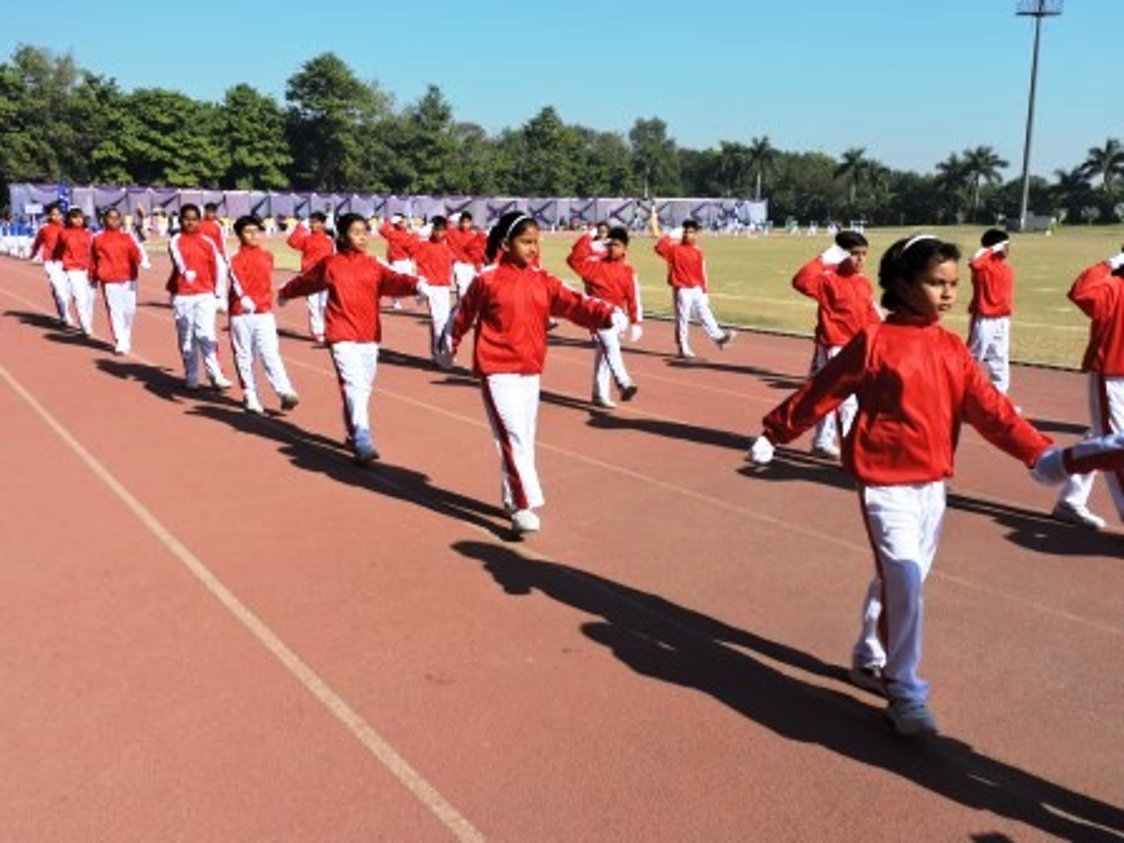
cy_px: 422
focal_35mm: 30
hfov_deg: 60.0
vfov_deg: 46.8
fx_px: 974
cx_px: 562
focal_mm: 5.4
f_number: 3.5
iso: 100
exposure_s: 1/1250
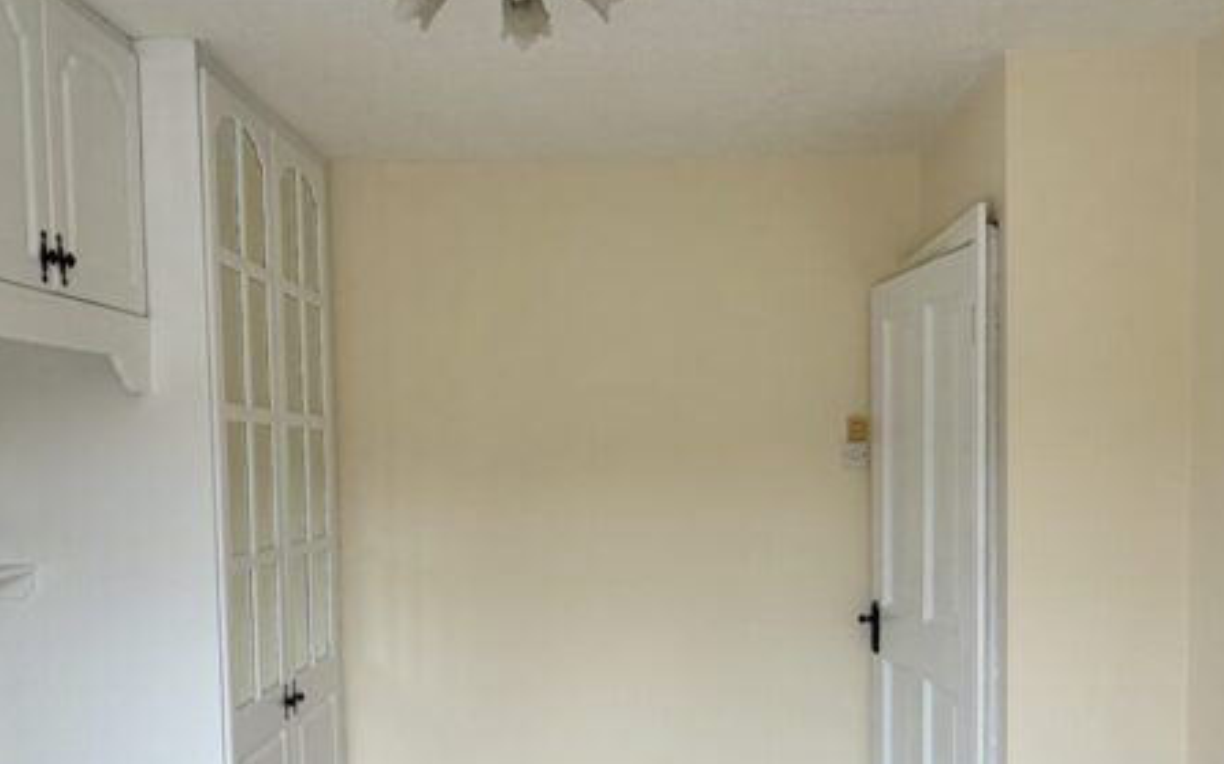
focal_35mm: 34
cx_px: 674
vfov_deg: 36.7
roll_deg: +0.8
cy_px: 531
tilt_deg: -4.6
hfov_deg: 56.6
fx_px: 1134
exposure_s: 1/191
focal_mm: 2.22
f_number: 2.2
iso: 40
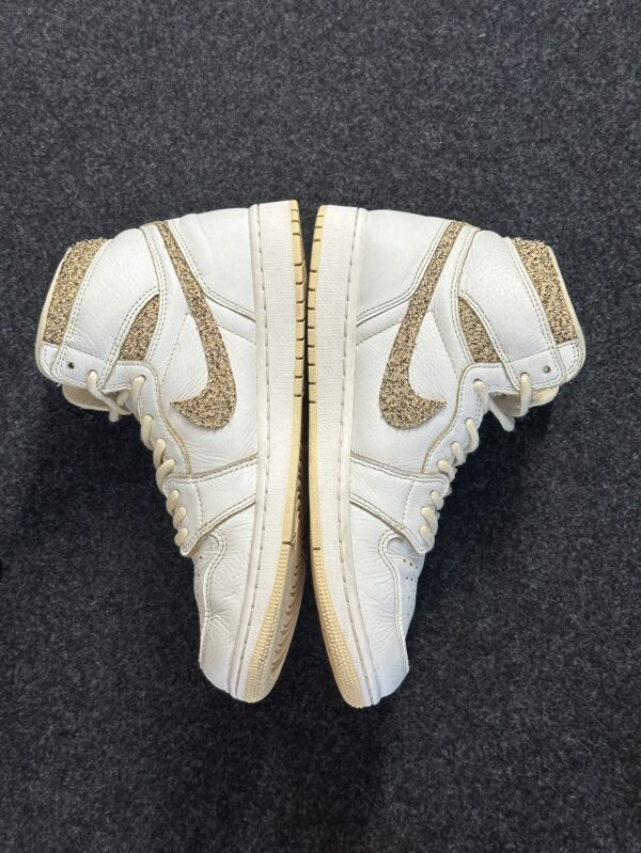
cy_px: 426
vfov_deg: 39.6
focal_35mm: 48
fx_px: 1184
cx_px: 320
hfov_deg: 30.3
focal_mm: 6.86
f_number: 1.78
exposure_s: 1/50
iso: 160
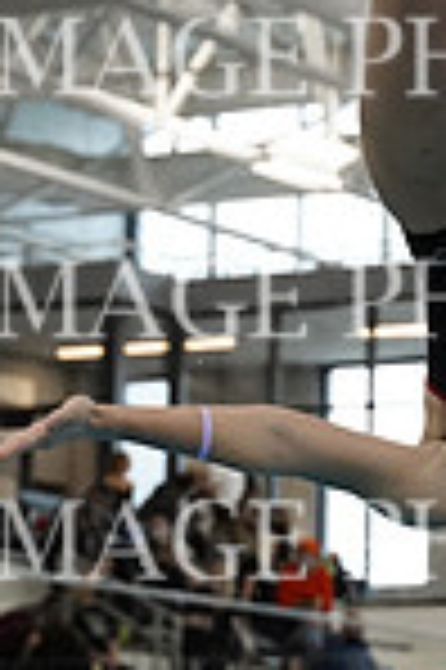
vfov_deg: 10.1
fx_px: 3781
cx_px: 313
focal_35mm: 203
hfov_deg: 6.7
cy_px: 661
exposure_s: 1/1250
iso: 4000
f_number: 3.2
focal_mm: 52
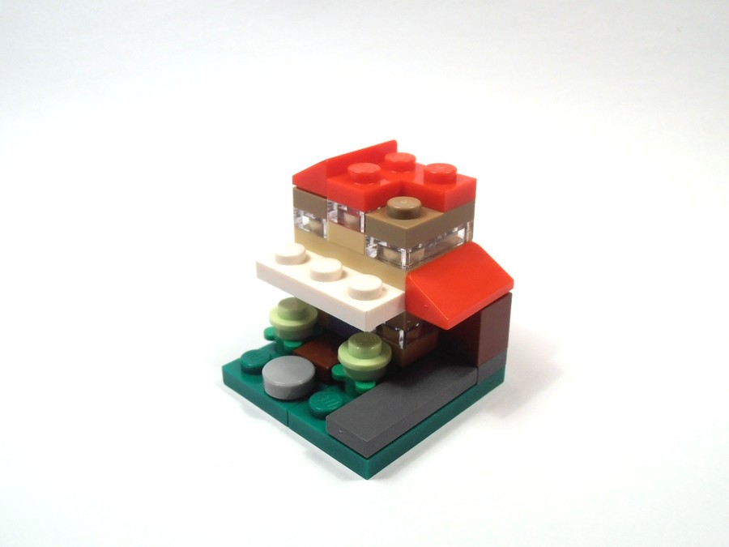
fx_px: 779
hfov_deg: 50.1
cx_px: 364
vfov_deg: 38.7
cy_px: 274
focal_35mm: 37
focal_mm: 6.61
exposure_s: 1/100
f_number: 3.9
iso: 80
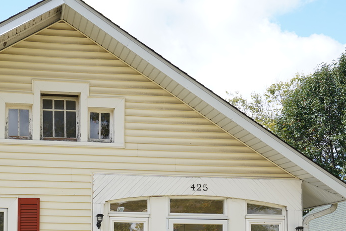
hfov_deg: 27.8
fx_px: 692
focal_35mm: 72
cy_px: 246
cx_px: 94
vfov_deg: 18.3
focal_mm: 31
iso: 100
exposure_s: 1/320
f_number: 4
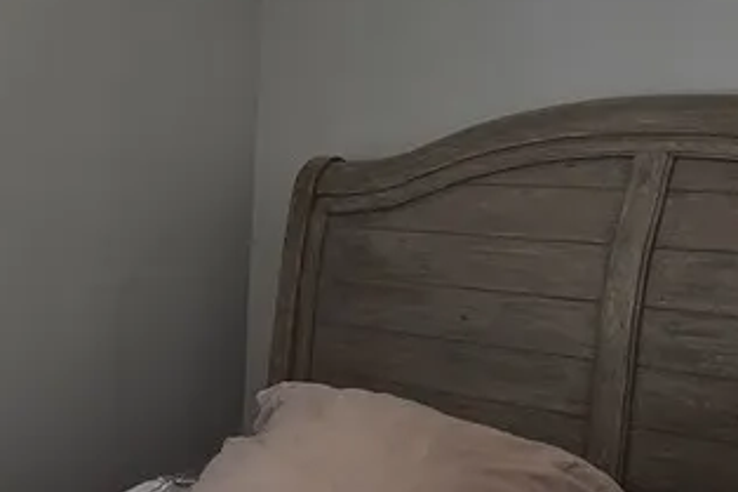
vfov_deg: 21.9
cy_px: 294
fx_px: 1270
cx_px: -12
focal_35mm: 62
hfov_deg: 30.0
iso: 125
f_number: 2.2
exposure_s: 1/120
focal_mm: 2.2
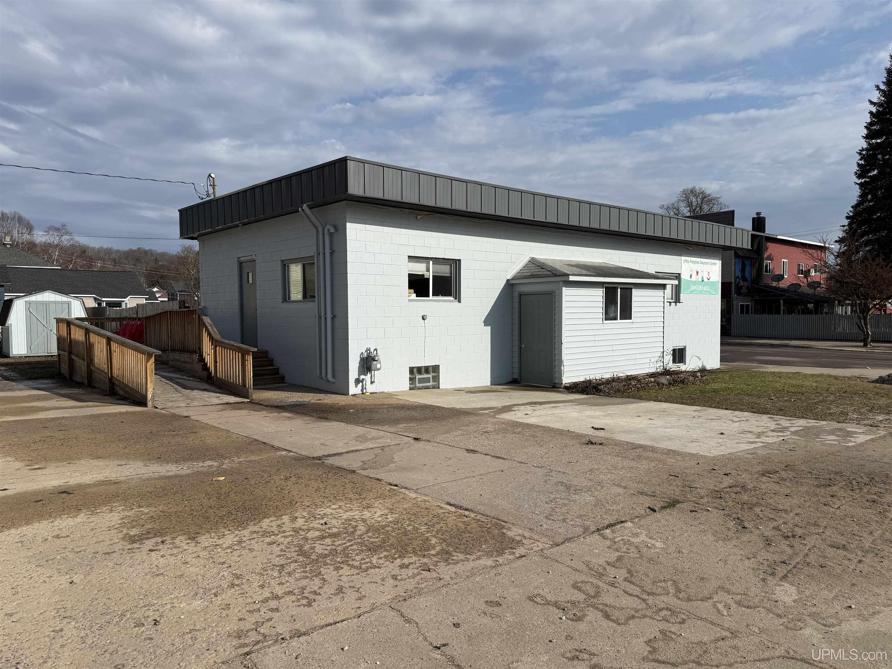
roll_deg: +0.2
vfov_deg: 56.8
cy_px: 334
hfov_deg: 71.6
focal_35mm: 24
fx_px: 618
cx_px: 446
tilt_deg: -2.5
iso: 80
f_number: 1.78
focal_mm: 6.76
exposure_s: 1/7353
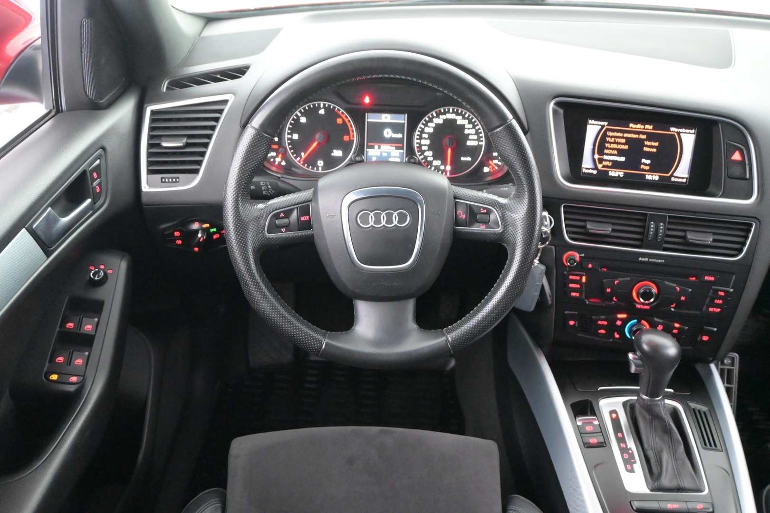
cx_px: 385
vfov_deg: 40.8
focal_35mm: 32
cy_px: 256
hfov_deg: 58.3
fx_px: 690
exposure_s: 1/30
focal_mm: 21.5
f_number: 4
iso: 10000
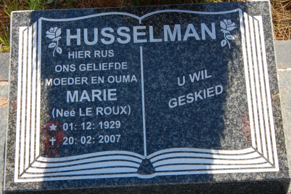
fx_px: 787
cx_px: 146
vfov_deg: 14.0
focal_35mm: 98
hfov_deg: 20.9
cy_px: 97
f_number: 22
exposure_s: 1/30
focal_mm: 65
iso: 400
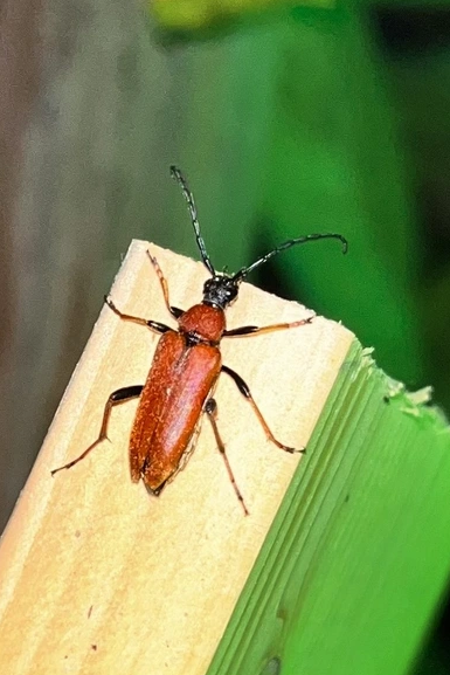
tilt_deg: +8.1
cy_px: 365
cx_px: 201
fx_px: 562
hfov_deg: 43.6
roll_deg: +1.6
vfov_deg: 61.8
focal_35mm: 30
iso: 32
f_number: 1.6
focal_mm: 5.1
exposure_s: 1/22
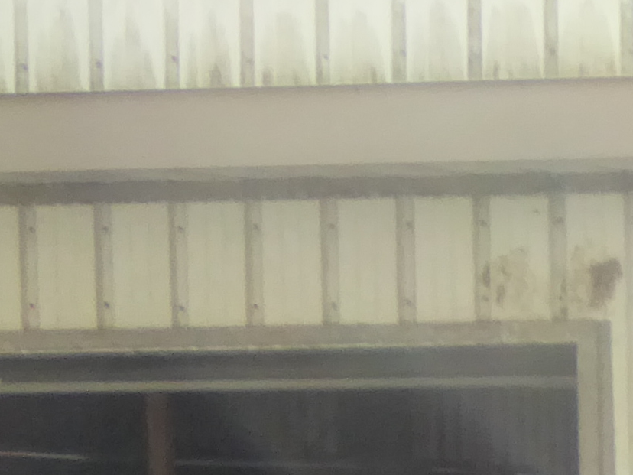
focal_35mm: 538
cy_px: 1211
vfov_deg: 2.7
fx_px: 9838
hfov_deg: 3.6
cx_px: 1446
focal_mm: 15
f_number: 4.8
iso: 320
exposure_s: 1/160
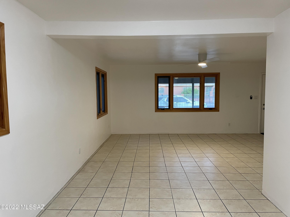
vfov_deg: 53.1
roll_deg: +0.3
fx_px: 218
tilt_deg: -4.3
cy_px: 108
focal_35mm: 26
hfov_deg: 67.3
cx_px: 145
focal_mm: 4.2
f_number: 1.6
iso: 125
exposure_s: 1/60
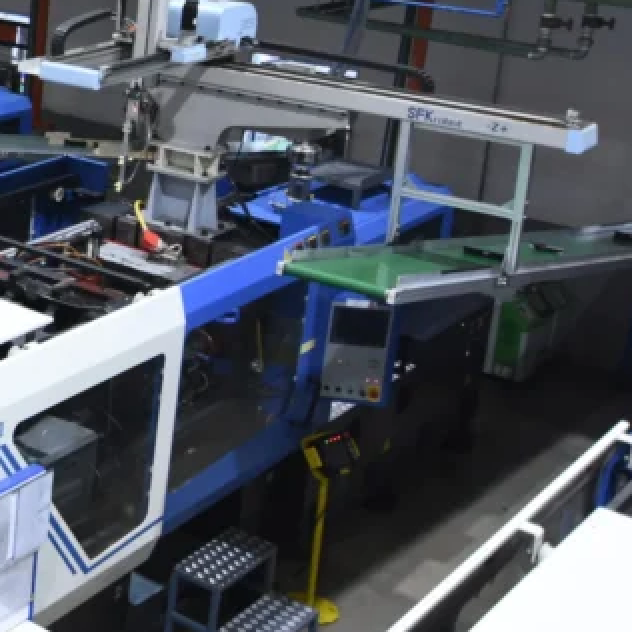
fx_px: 1363
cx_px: -352
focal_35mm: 66
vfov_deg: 25.6
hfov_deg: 21.3
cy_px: 121
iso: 800
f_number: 4
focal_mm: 16
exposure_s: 1/45
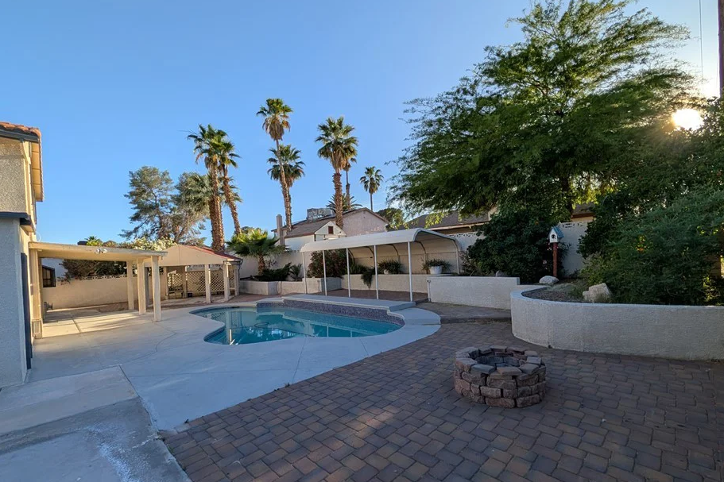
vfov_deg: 81.0
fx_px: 281
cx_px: 366
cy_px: 263
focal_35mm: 14
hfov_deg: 104.3
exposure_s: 1/2660
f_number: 1.7
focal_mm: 2.02
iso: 61
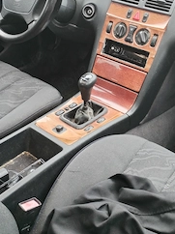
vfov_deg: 43.6
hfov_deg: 33.3
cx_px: 114
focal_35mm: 43
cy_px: 90
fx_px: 290
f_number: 1.8
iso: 176
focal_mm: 4.75
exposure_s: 1/33.3
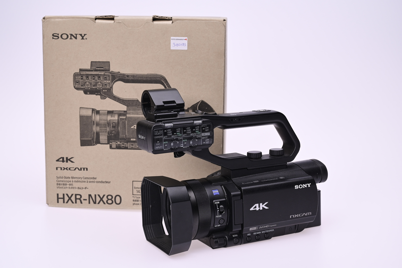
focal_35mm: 57
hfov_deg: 35.1
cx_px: 201
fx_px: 636
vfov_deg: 23.7
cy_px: 134
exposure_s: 1/100
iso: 640
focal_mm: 57
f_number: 10
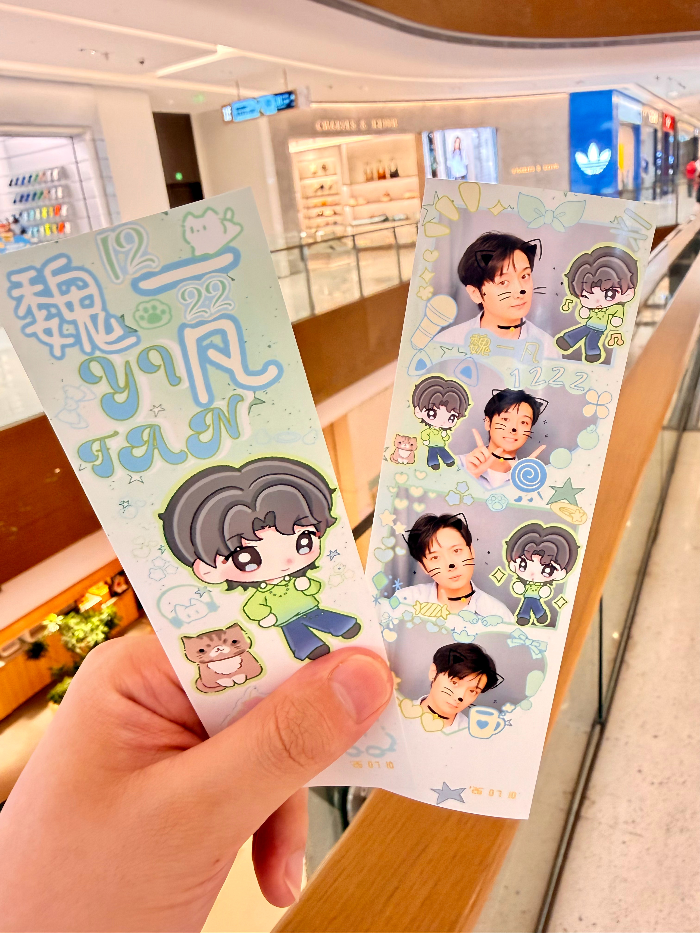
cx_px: 350
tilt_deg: -17.3
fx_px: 647
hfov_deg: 56.8
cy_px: 466
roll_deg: +5.8
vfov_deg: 71.6
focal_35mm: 24
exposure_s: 1/61
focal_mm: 2.22
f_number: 2.2
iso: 320
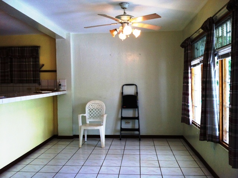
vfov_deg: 40.6
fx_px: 240
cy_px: 89
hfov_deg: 52.7
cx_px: 119
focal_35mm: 35
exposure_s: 1/60
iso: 100
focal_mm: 3.85
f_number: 2.8
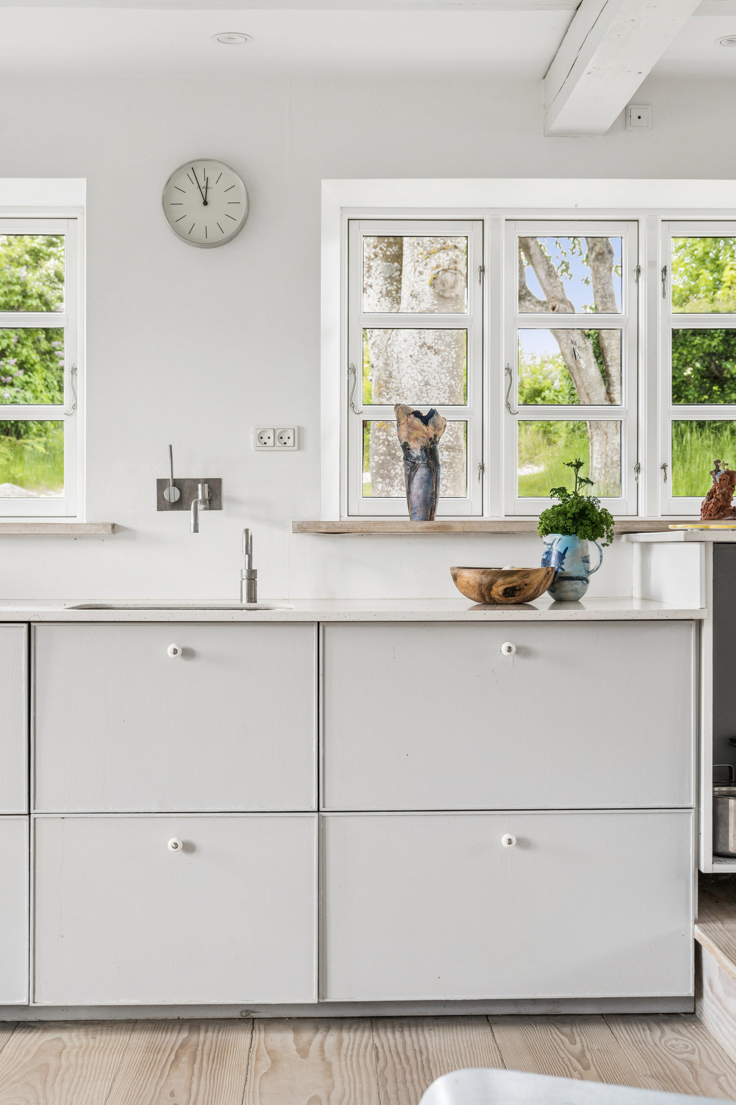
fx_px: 1564
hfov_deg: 26.5
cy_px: 552
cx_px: 368
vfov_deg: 38.9
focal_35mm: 51
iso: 200
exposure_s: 1/13
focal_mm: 34
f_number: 6.3
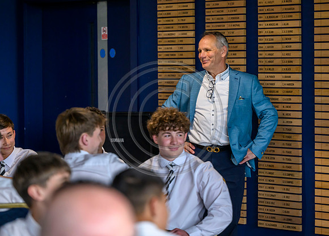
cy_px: 109
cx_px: 192
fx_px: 1405
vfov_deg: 9.6
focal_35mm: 150
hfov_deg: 13.4
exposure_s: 1/500
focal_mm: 130
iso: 2500
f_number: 3.2
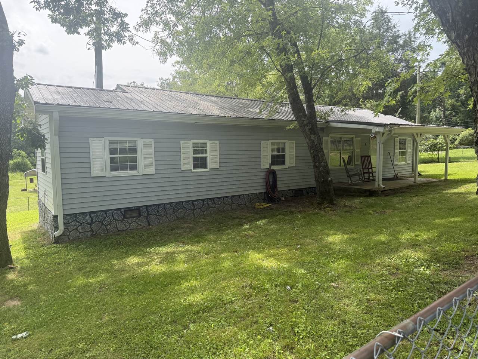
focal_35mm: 24
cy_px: 180
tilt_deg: -4.4
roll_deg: +0.6
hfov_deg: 71.6
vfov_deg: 56.8
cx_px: 239
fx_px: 331
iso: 100
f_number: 1.78
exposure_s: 1/1271
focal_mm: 6.76
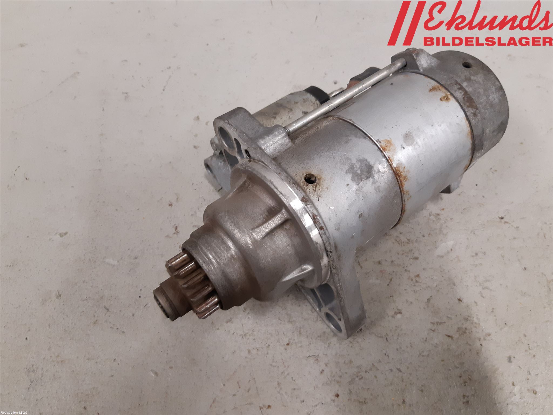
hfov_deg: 67.3
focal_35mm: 26
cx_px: 276
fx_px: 415
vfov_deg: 53.1
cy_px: 208
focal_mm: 3.93
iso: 200
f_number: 1.7
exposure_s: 1/50
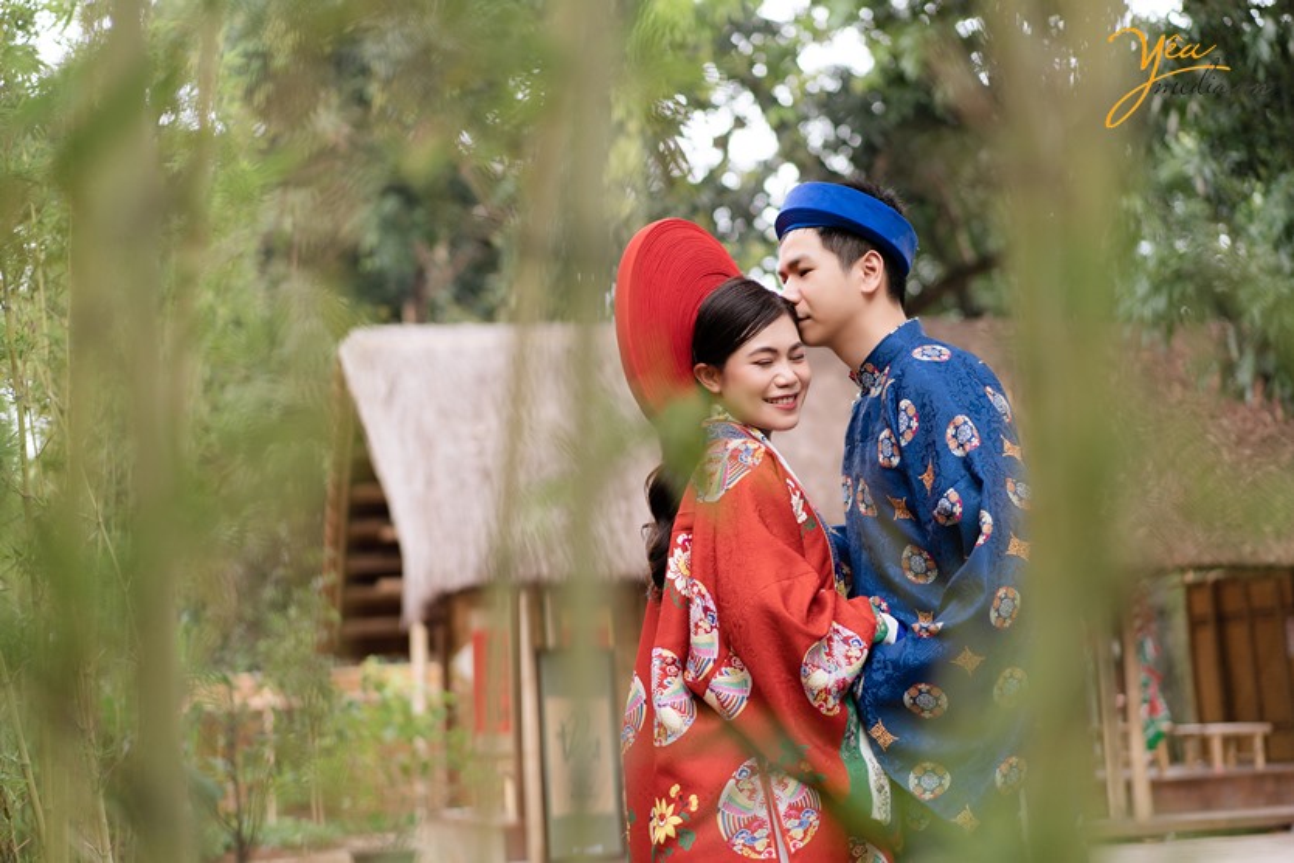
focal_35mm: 55
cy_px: 432
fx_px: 1977
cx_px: 647
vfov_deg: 24.6
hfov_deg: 36.2
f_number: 2
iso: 400
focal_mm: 55
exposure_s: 1/640
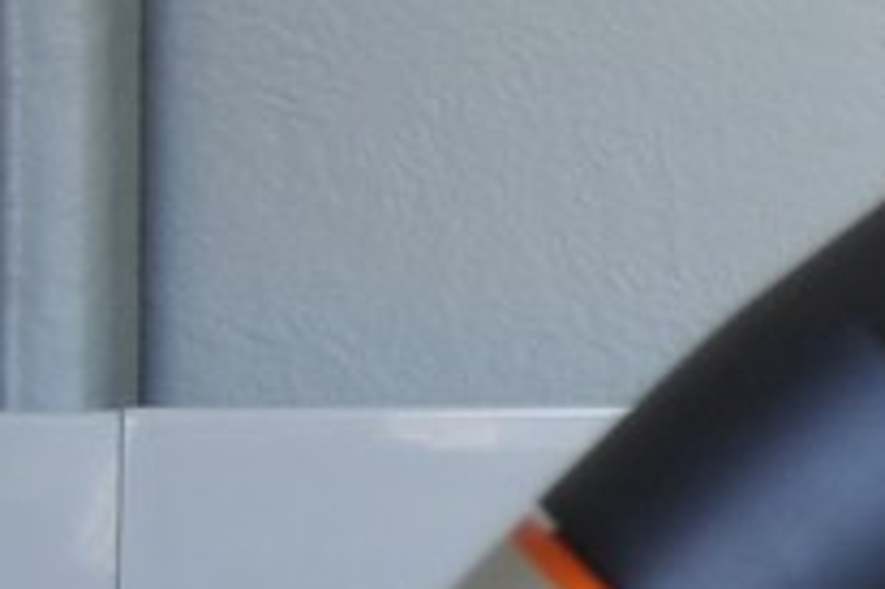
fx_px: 4642
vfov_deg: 7.2
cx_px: 3370
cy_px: -21
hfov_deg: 7.8
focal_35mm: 189
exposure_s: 1/160
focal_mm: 24
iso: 640
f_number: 5.6
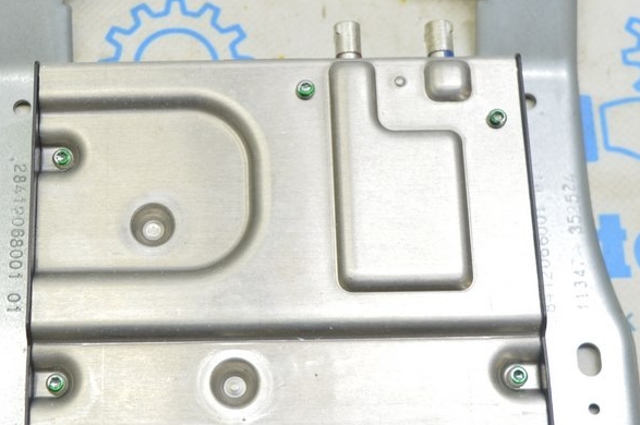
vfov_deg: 17.9
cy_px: 210
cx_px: 205
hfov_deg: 26.5
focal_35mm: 76
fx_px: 1347
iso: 400
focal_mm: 29
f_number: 5.6
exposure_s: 1/20
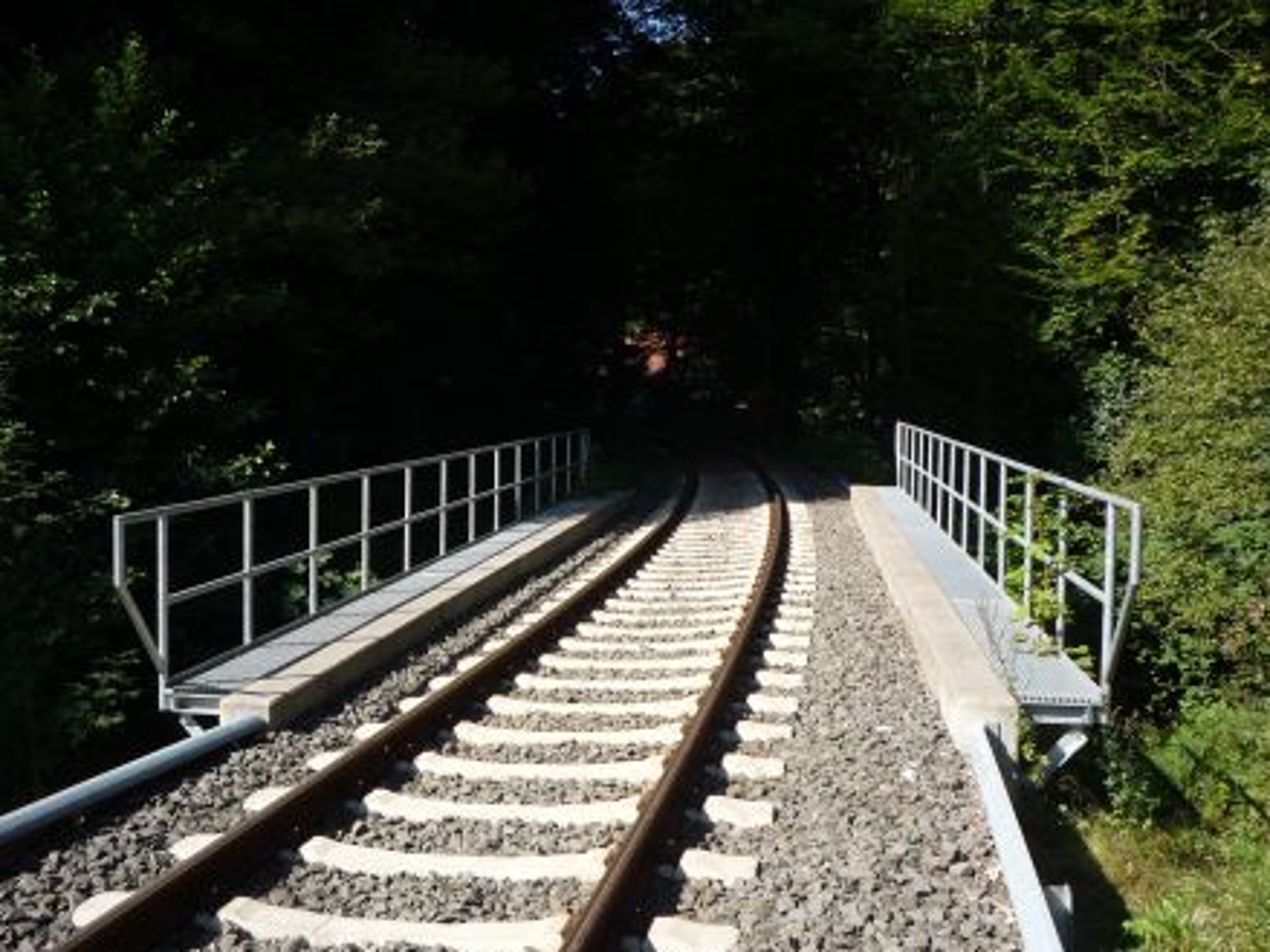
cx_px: 590
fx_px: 1284
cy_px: 518
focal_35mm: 35
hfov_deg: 52.6
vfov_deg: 40.6
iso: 100
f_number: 4
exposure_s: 1/320
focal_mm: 5.2
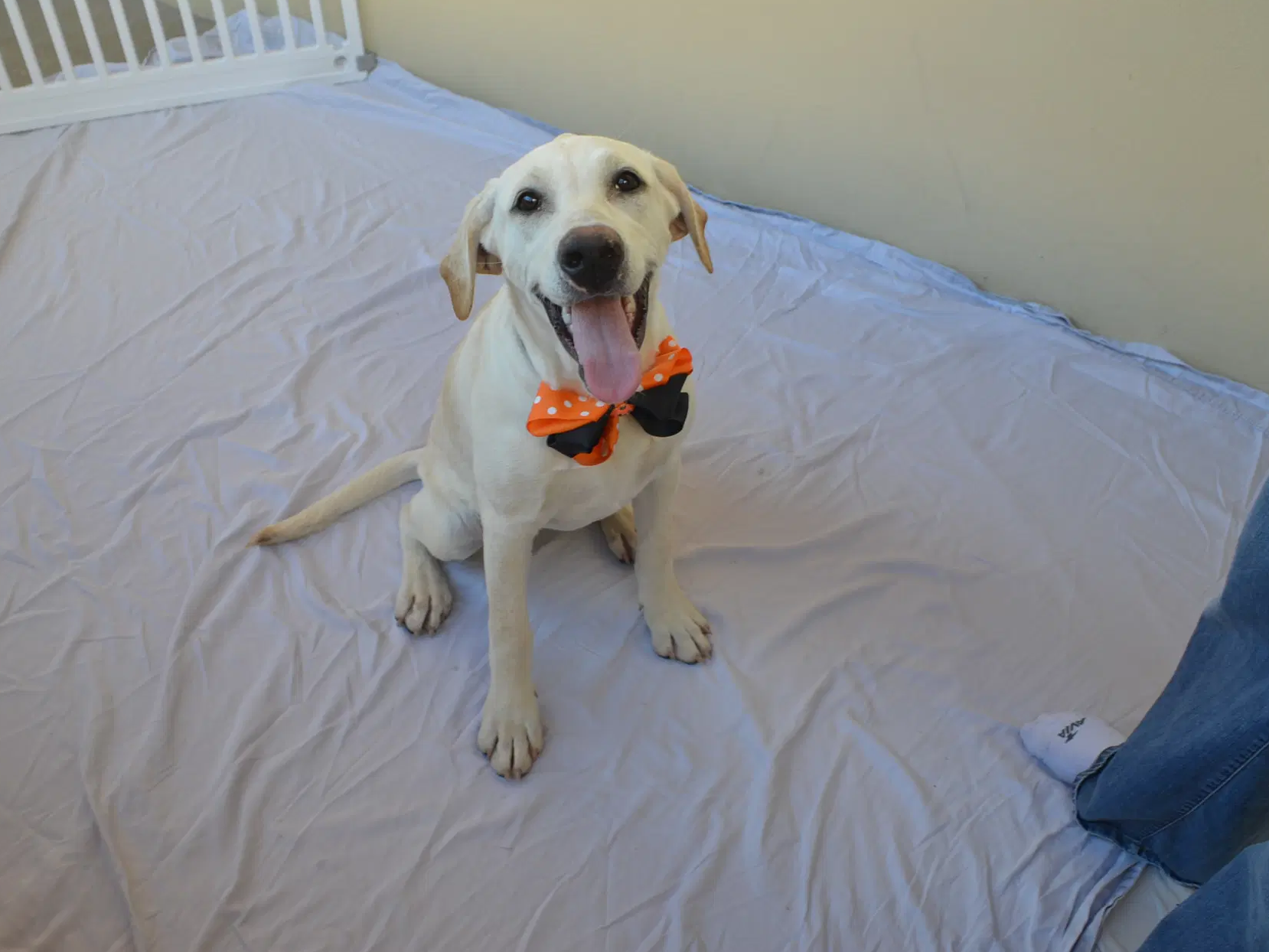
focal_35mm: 30
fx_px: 1100
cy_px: 478
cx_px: 601
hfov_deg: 59.9
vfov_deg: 46.8
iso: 400
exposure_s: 1/100
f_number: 5
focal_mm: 18
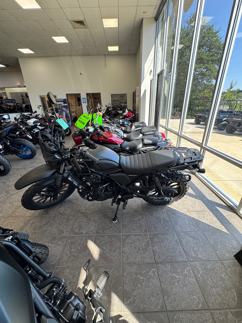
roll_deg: +2.1
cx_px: 121
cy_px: 162
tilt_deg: -23.7
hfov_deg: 85.7
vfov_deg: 102.1
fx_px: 130
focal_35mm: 14
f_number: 2.2
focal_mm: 2.22
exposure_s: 1/99
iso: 100
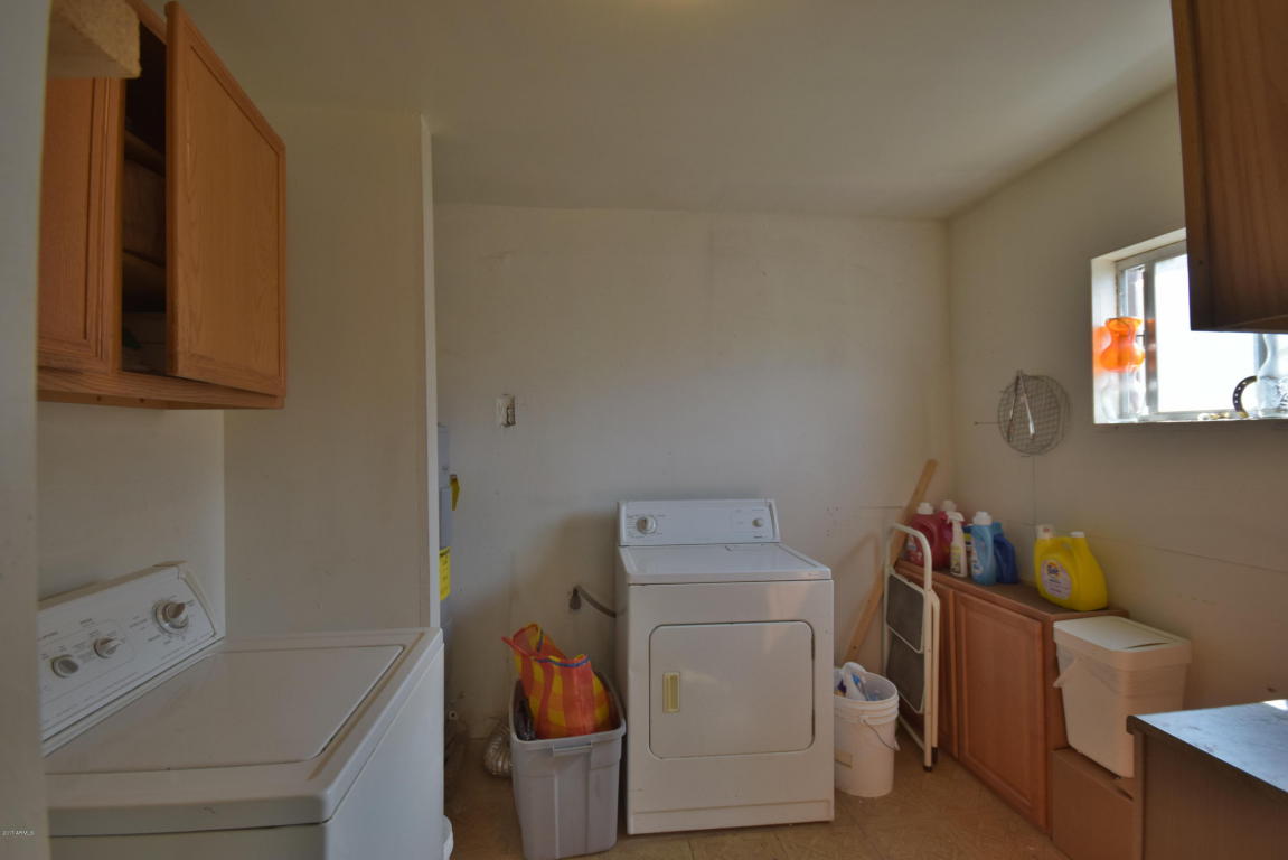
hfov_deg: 100.4
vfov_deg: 77.4
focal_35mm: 15
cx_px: 644
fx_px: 537
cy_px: 430
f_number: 6.3
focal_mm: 10
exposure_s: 1/160
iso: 800
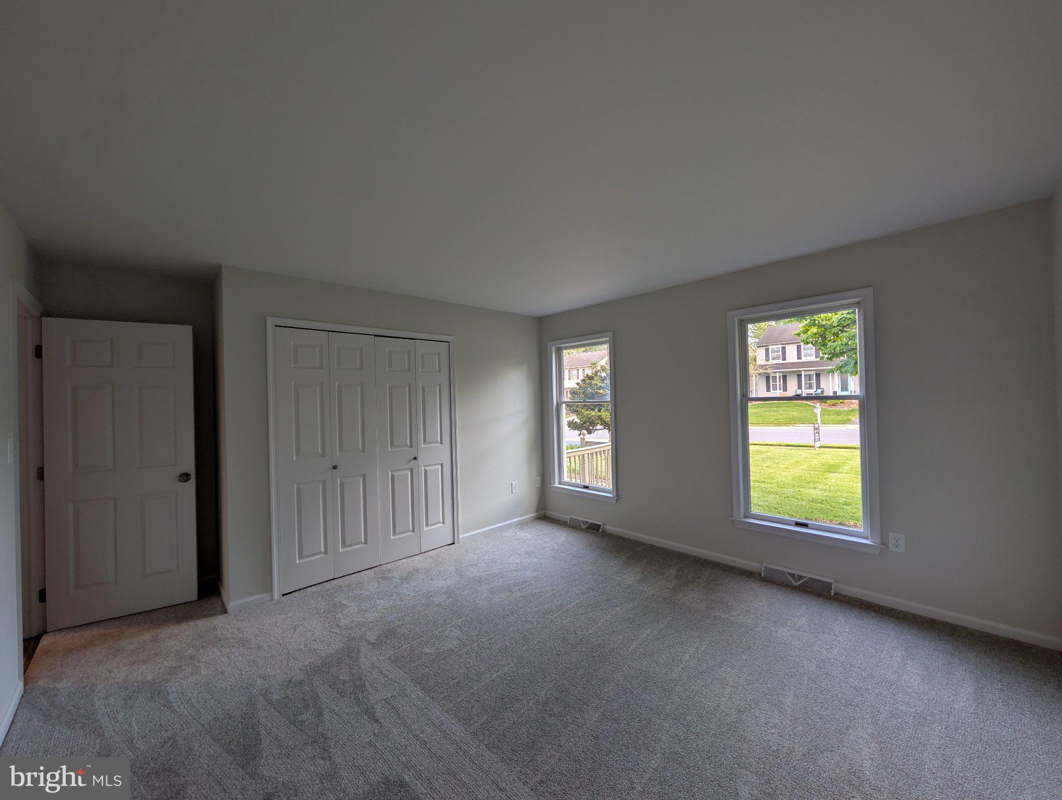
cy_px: 400
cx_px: 531
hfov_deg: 110.5
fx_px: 369
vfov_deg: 94.6
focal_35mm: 12
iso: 48
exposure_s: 1/86.2
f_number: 1.7
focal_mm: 2.02
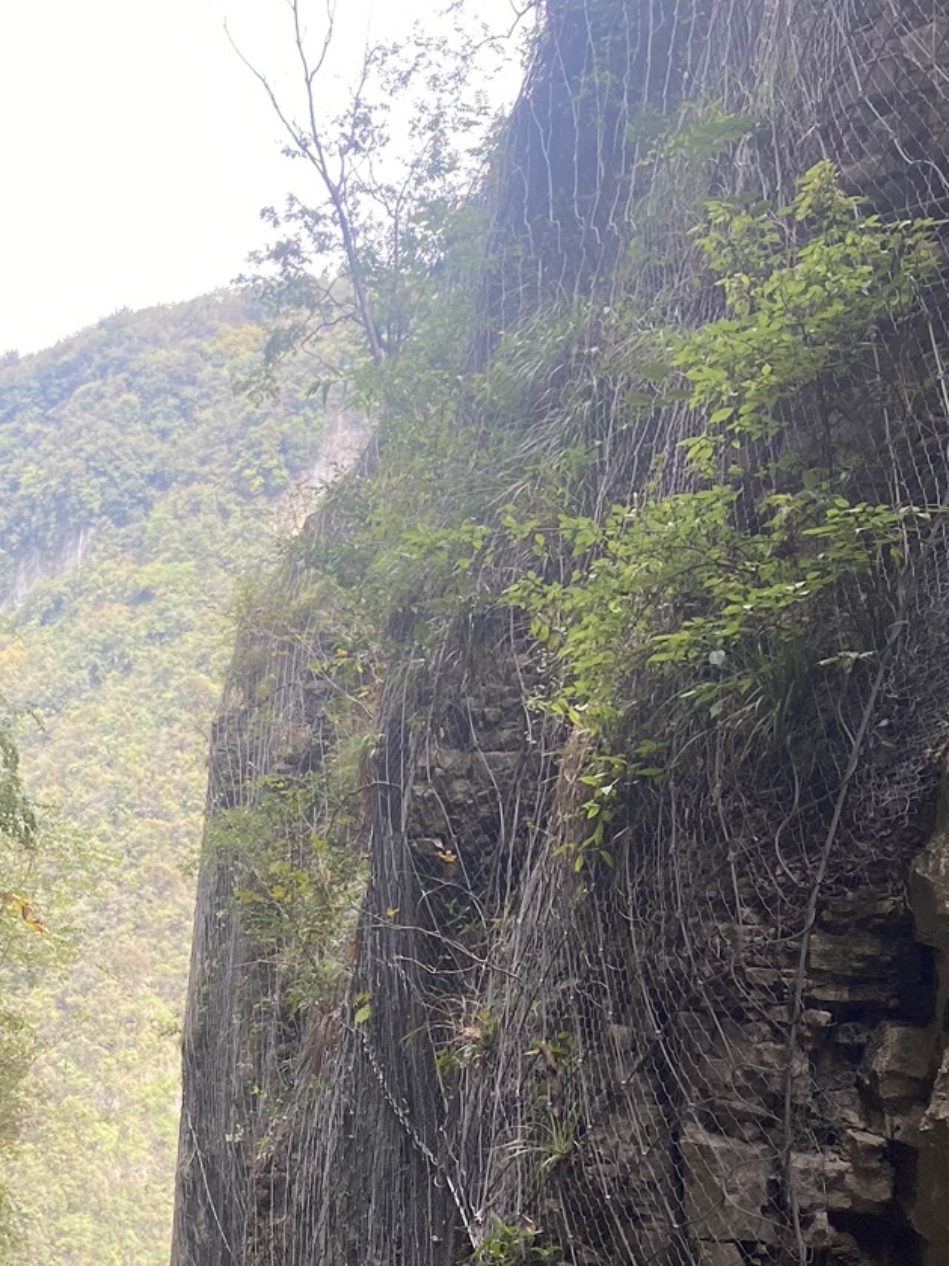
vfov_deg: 30.7
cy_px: 949
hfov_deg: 23.0
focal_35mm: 62
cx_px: 68
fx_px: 2267
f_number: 1.8
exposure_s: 1/187
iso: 32
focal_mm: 4.25
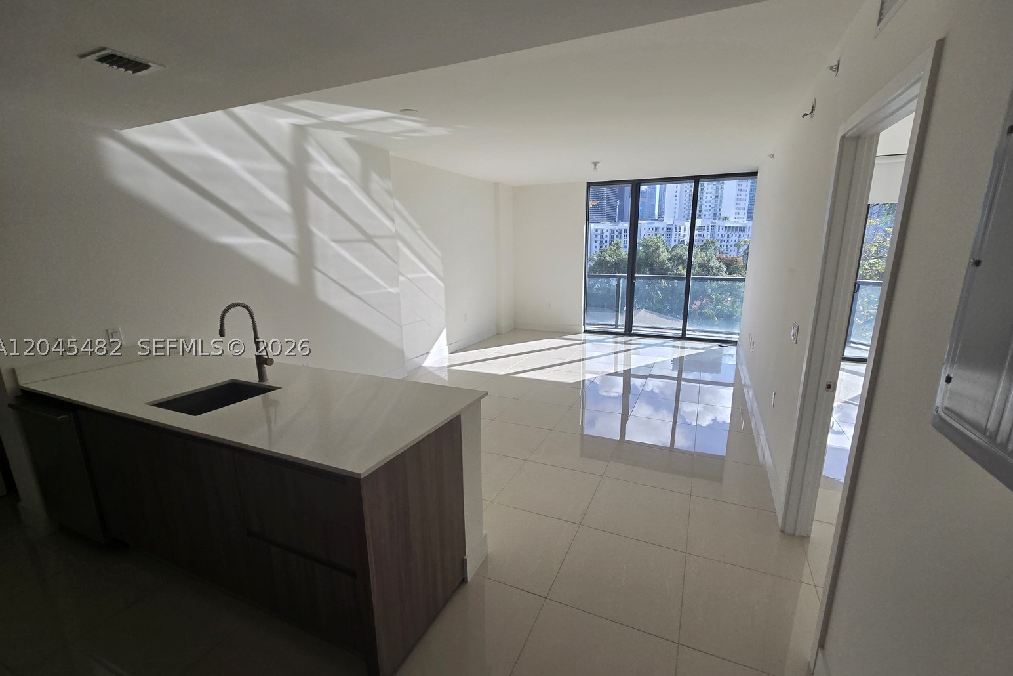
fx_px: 394
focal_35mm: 14
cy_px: 347
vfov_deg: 81.2
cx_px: 511
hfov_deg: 104.3
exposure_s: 1/272
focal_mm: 2.2
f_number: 2.2
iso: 50
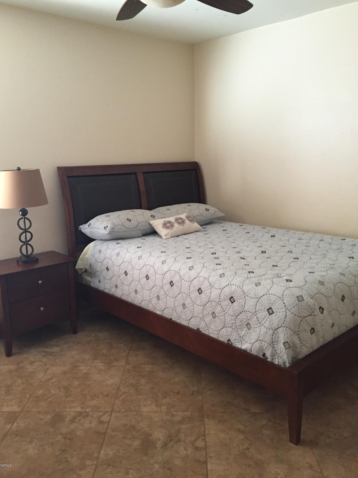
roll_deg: +1.1
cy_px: 234
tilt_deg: -9.4
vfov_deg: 60.0
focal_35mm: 30
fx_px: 414
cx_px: 173
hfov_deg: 46.8
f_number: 2.2
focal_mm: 4.15
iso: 250
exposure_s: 1/24
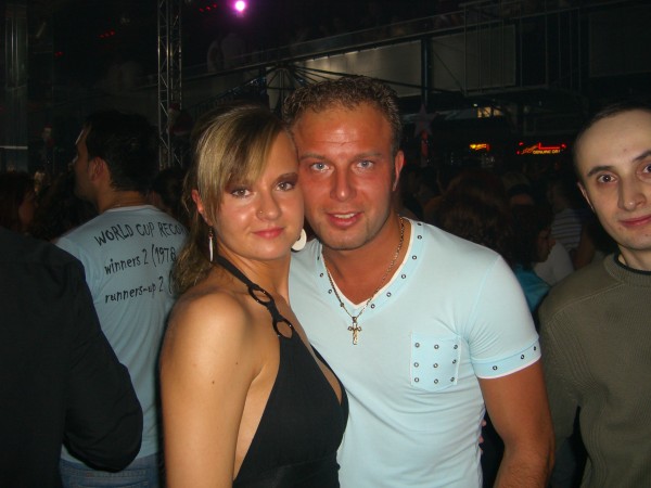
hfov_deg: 49.0
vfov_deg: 37.7
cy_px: 244
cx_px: 326
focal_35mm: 38
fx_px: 715
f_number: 2.8
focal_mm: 7.9
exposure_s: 1/60
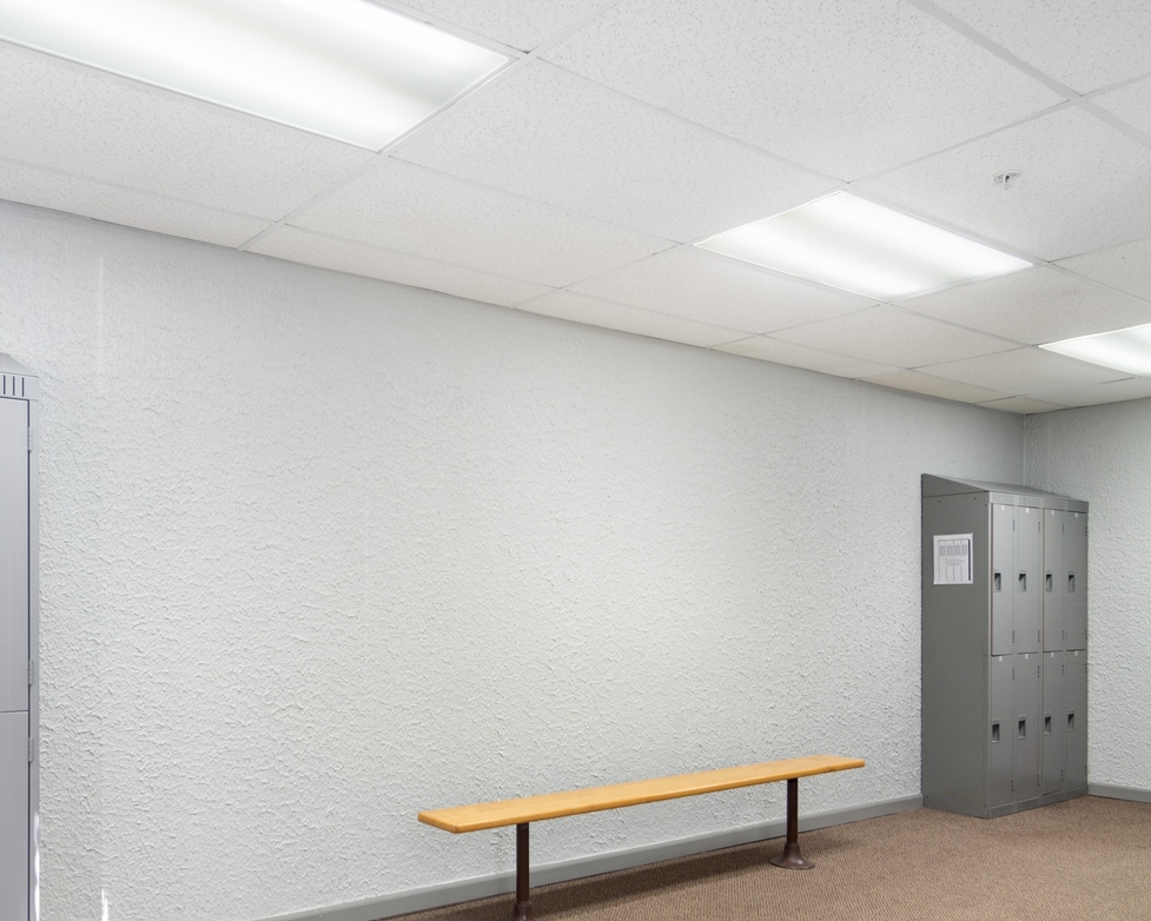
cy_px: 612
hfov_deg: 61.0
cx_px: 404
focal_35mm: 28
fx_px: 954
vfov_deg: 50.6
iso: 200
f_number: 8
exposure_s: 1/13
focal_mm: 12
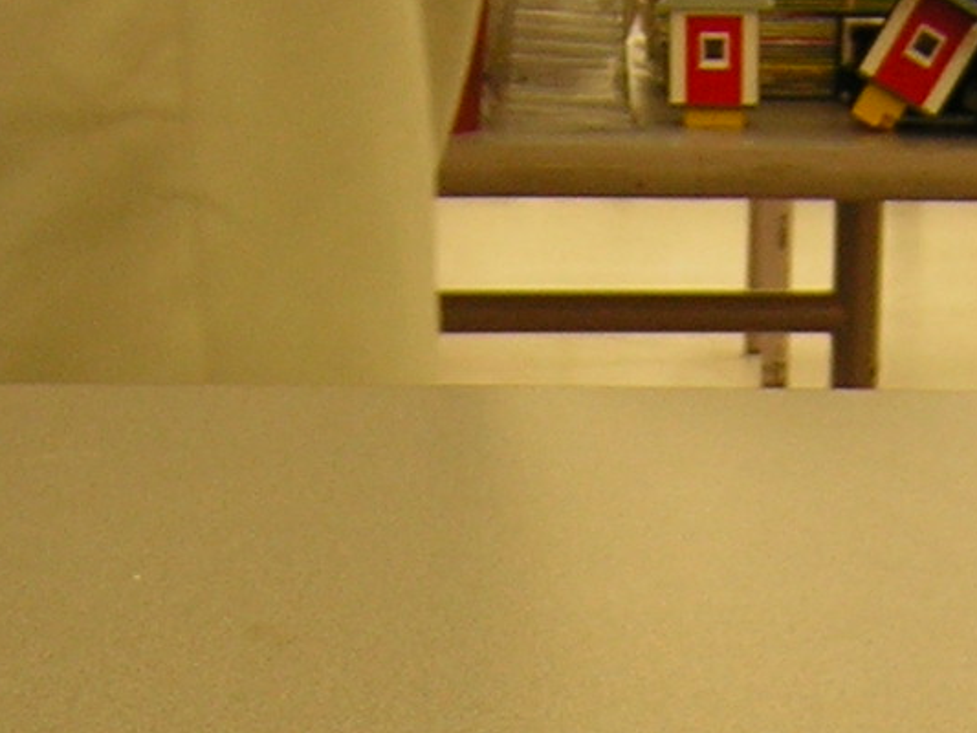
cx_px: 753
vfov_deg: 13.2
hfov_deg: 18.1
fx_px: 3049
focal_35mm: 108
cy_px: 986
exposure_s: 1/6.8
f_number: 2.6
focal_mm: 4.7
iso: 50
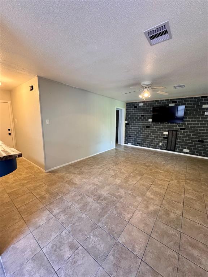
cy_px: 138
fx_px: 112
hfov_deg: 85.7
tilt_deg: -10.0
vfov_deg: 102.1
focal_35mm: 14
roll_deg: -0.6
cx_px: 104
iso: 400
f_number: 2.2
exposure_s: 1/60
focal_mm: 2.22
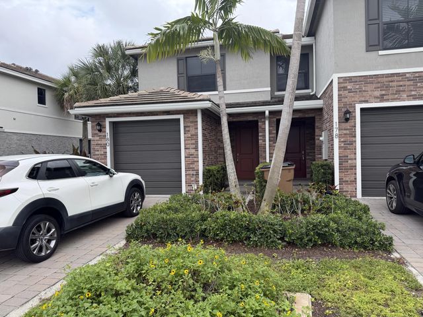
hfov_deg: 71.6
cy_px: 158
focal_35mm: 24
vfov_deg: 56.8
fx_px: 293
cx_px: 212
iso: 100
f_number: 1.78
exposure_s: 1/1727
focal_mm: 6.76
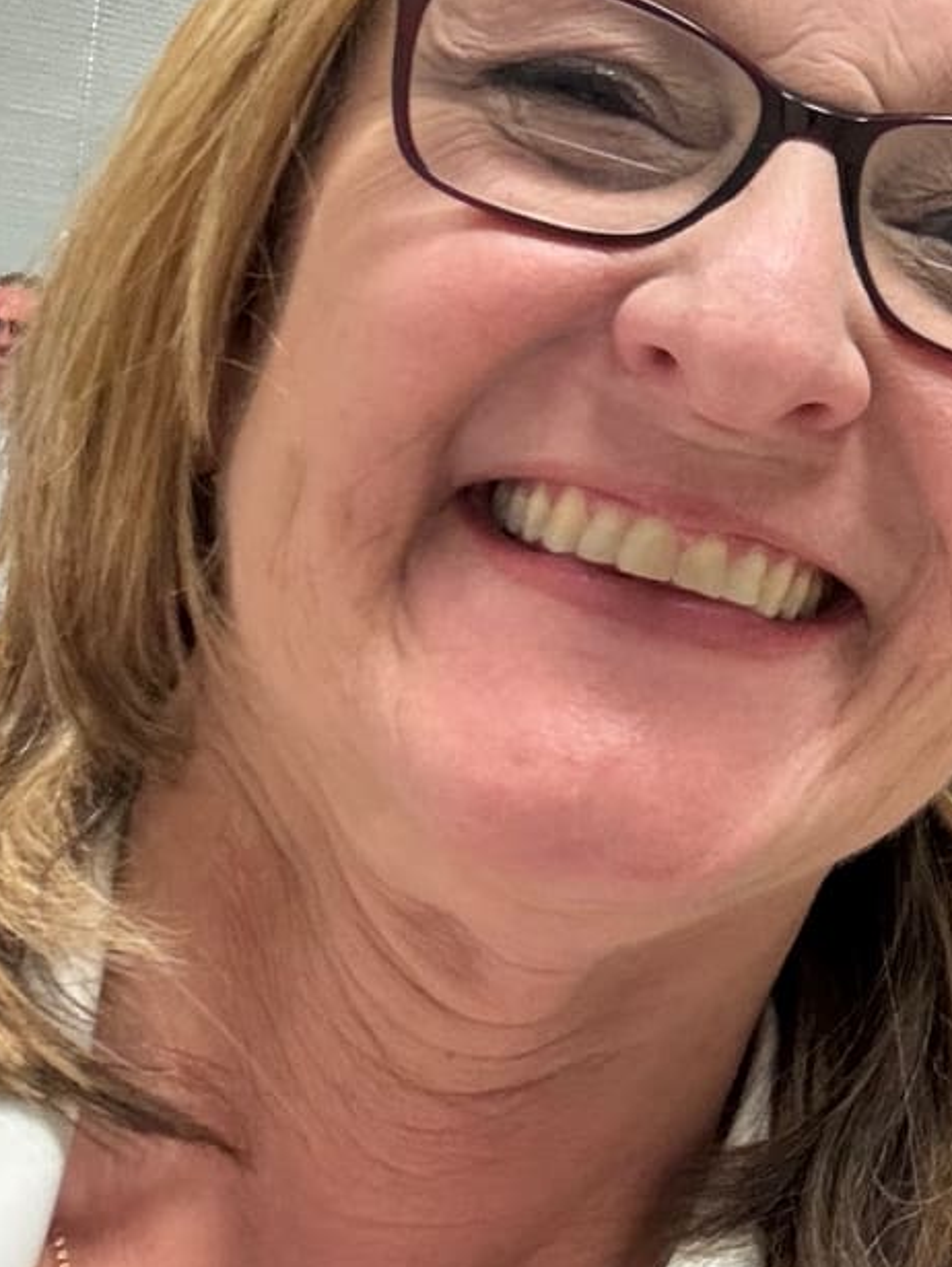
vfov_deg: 24.7
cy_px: 321
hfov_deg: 17.9
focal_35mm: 78
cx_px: 1181
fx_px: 2857
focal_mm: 2.69
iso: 320
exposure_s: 1/40
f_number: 1.9
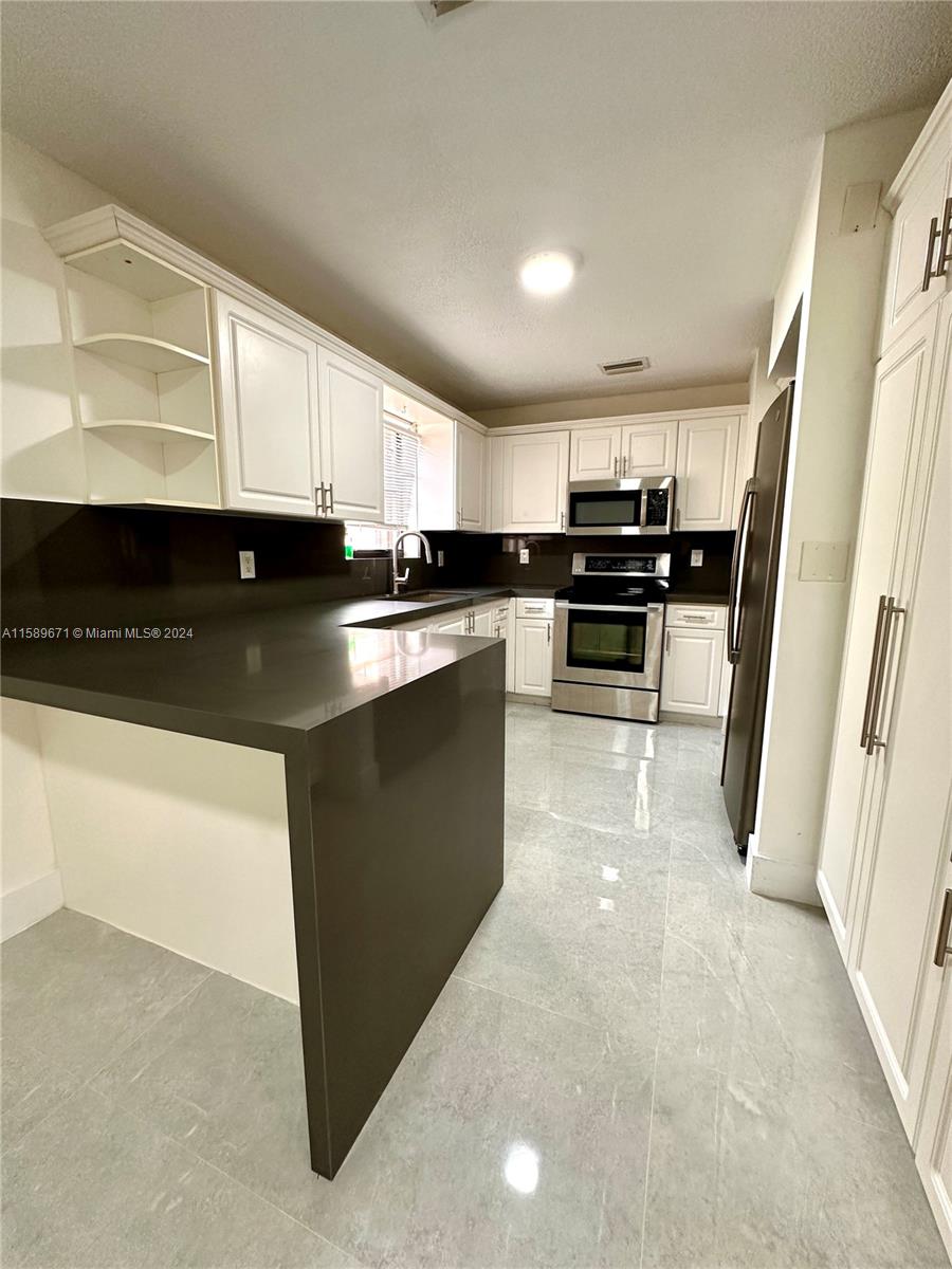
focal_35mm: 14
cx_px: 476
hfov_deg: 85.7
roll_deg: -0.4
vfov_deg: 102.1
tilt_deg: -9.1
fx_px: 513
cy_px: 634
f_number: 2.2
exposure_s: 1/60
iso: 160
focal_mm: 2.22
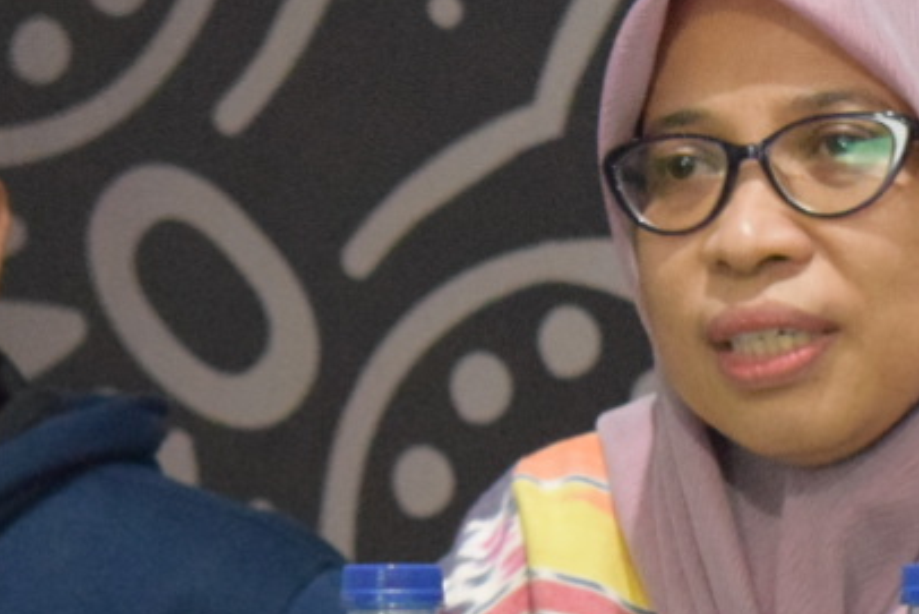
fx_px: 7329
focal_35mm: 287
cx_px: 942
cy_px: 655
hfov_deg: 7.1
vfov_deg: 4.8
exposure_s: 1/60
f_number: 5.3
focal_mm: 48
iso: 5600
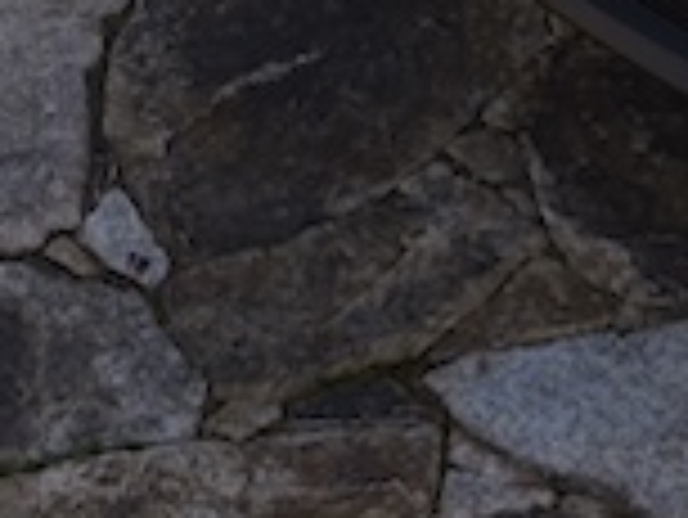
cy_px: -937
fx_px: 9090
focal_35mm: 457
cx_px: 1565
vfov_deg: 3.2
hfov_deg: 4.3
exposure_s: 1/20
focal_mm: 19.35
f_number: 2.8
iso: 100
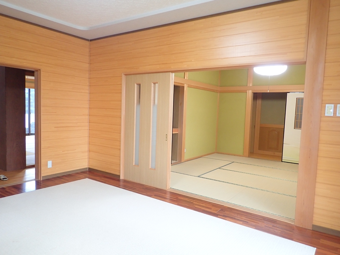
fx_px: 246
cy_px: 128
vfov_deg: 54.9
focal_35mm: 25
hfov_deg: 69.4
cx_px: 170
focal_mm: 4.5
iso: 200
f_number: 2
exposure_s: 1/30
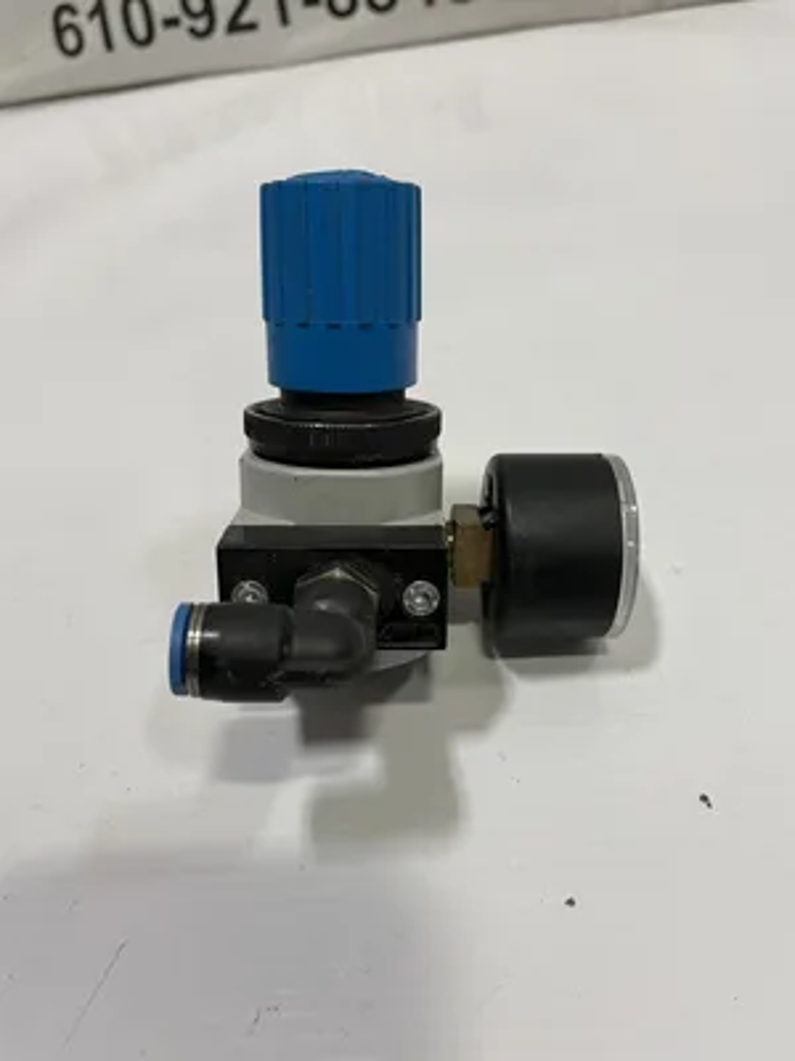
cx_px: 398
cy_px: 530
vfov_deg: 67.3
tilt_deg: -45.4
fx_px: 796
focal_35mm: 26
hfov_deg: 53.1
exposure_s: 1/60
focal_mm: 4.2
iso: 80
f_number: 1.6
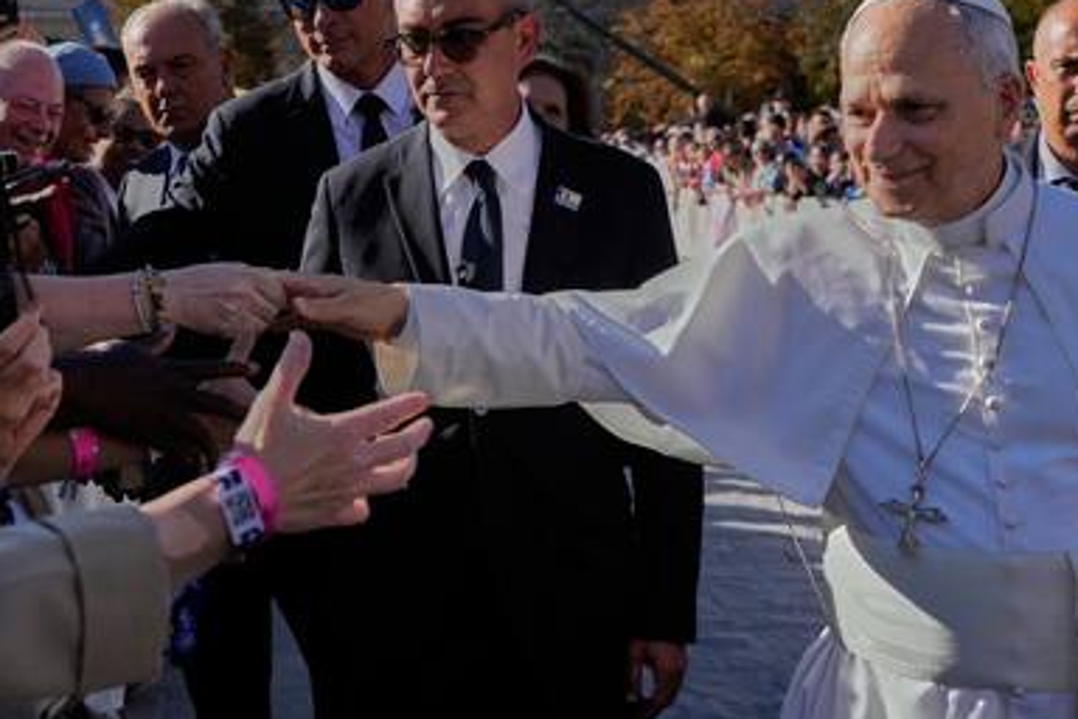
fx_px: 1856
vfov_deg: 21.9
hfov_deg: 32.2
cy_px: 350
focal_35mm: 62
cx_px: 393
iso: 400
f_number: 5
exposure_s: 1/2500
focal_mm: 34
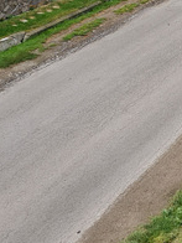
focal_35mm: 106
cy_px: -119
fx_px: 743
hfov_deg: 12.9
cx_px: 307
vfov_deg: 16.9
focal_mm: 5.4
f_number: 1.8
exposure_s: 1/936
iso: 50
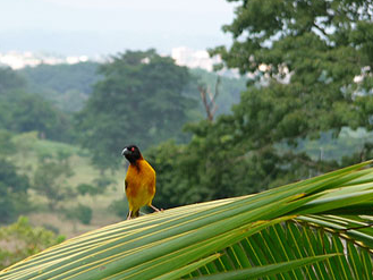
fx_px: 4128
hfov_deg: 5.2
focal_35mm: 383
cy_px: 149
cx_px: 153
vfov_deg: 3.9
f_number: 4.9
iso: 100
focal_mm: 47
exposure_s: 1/125
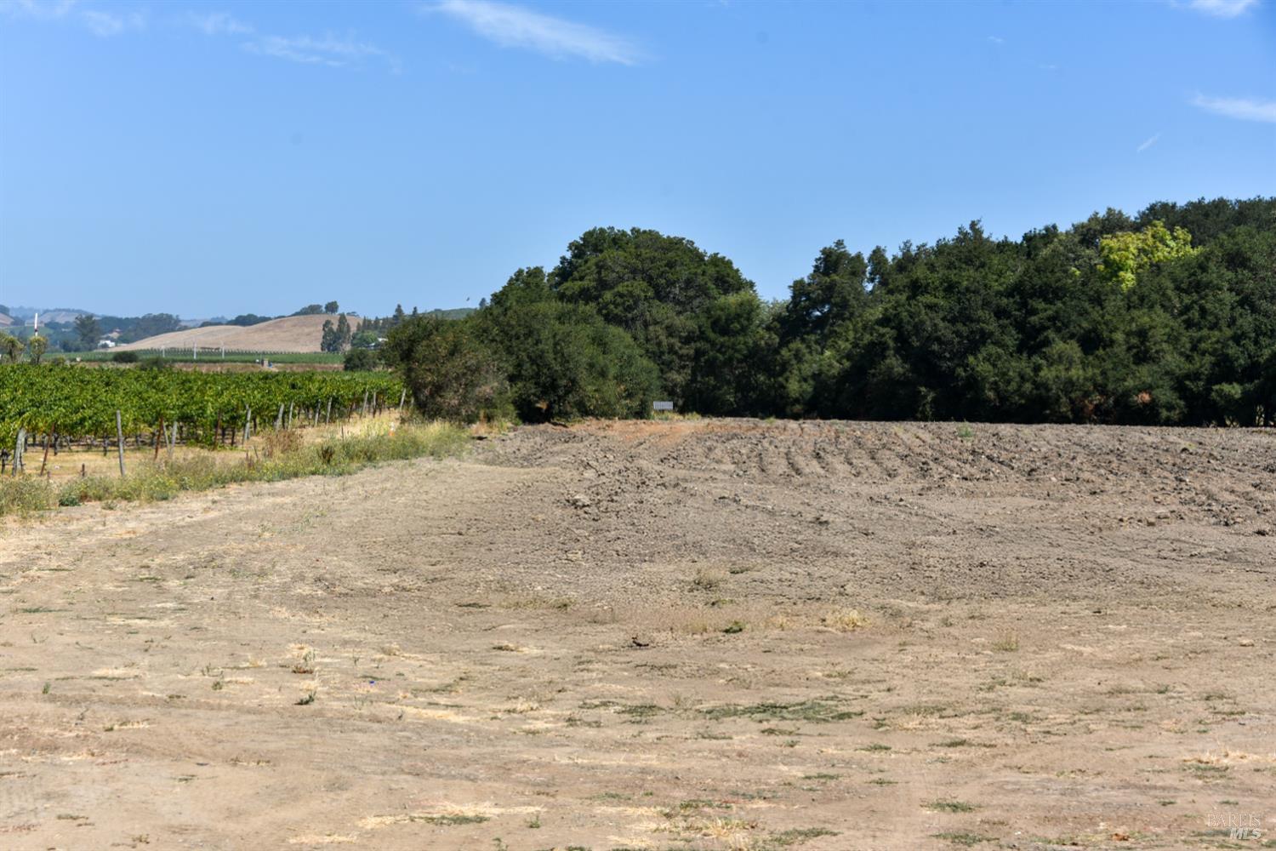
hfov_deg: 31.0
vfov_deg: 20.9
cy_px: 426
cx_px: 638
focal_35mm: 65
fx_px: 2304
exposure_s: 1/800
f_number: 7.1
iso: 160
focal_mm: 65
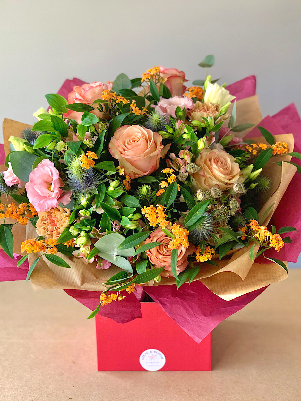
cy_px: 200
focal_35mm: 52
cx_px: 150
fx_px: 603
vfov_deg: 36.8
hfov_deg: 28.0
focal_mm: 6
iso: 64
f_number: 2.4
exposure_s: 1/122
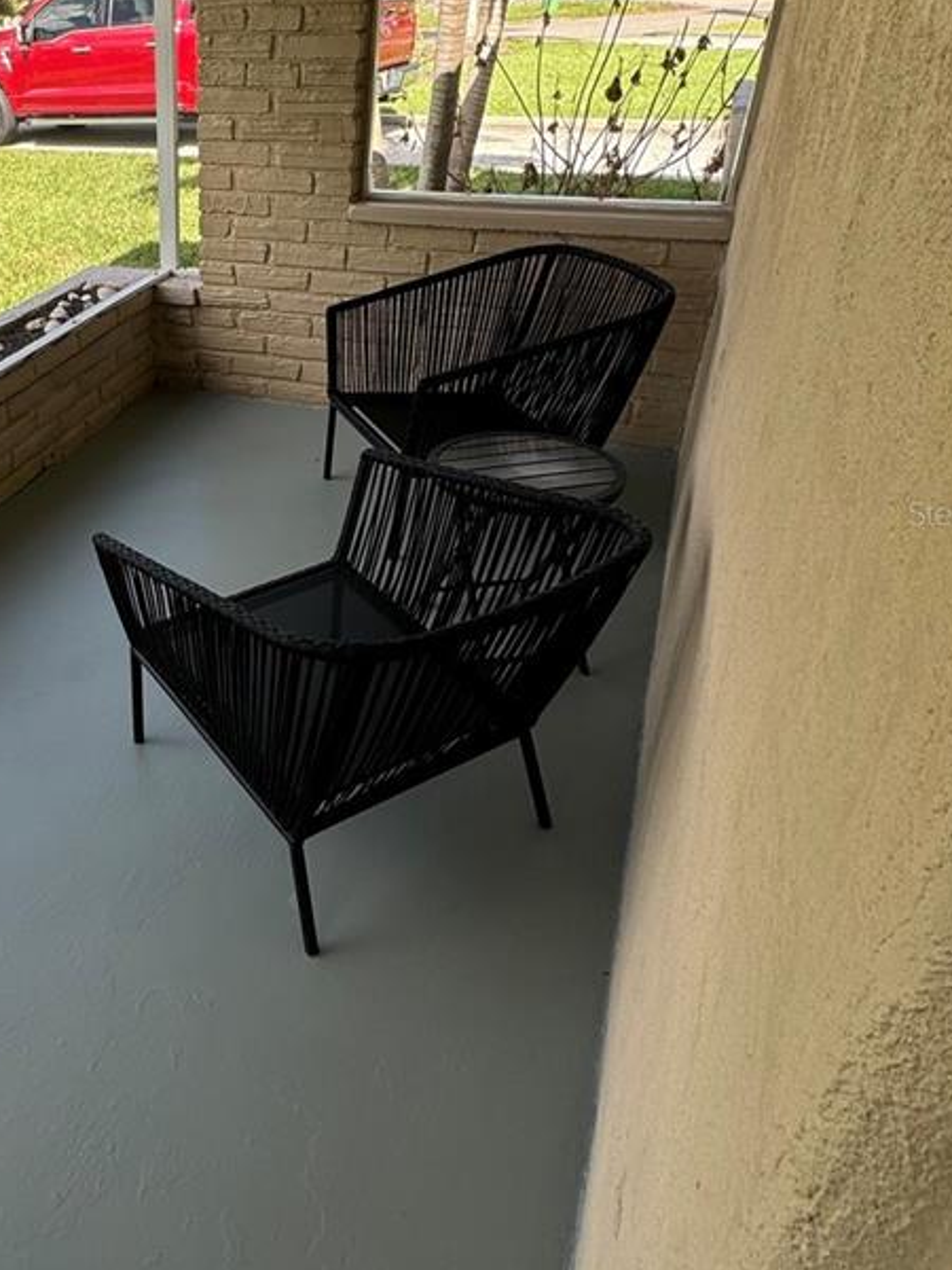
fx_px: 1027
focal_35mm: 28
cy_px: 512
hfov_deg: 45.4
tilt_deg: -28.5
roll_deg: +4.0
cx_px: 106
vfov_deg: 62.9
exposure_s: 1/270
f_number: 2.2
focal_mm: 2.22
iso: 40
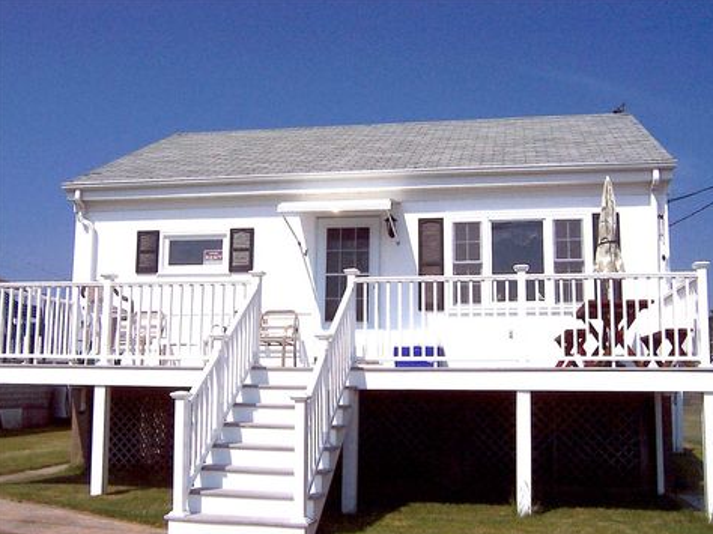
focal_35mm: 38
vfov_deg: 37.7
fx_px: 782
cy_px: 276
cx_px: 370
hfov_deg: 49.0
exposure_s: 1/2000
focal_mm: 5.6
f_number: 5.6
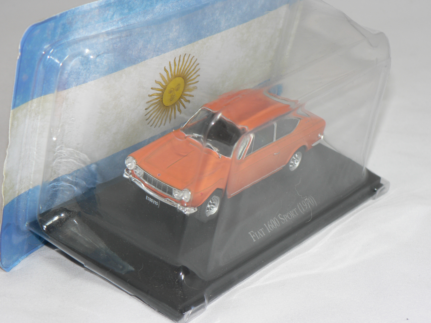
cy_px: 162
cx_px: 216
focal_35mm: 93
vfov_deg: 15.9
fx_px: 1158
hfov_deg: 21.1
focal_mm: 15.5
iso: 80
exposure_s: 1/60
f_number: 3.2
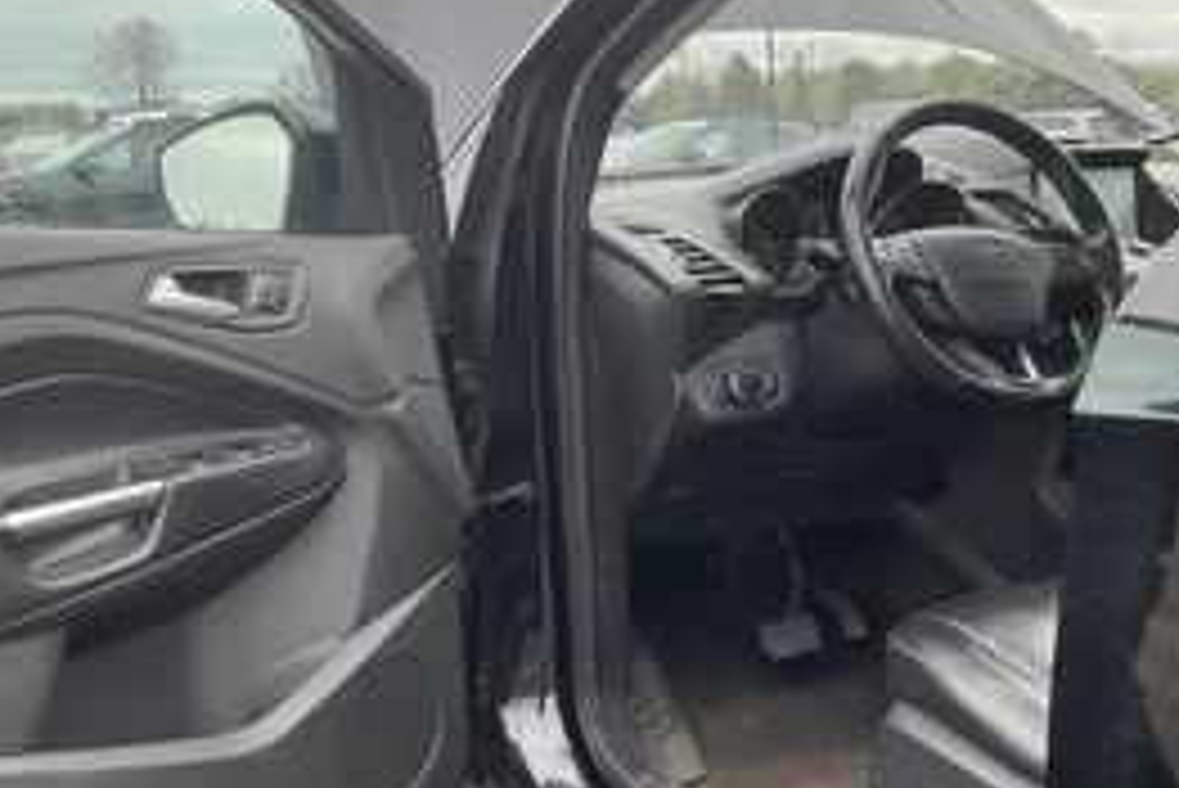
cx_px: 526
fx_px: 1507
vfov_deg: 29.2
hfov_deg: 42.7
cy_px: 473
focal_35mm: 46
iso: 25
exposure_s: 1/146
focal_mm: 3
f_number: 1.8
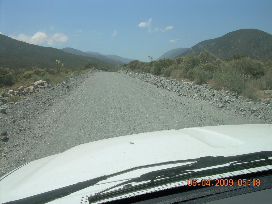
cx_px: 136
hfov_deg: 49.0
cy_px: 102
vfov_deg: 37.7
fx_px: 299
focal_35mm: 38
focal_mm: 6.3
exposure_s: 1/500
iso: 50
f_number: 4.6
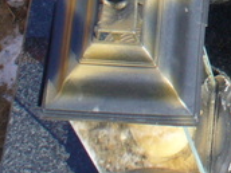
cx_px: 420
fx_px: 1148
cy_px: -145
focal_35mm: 172
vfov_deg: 8.3
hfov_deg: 10.7
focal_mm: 6.1
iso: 80
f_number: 5.6
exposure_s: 1/160
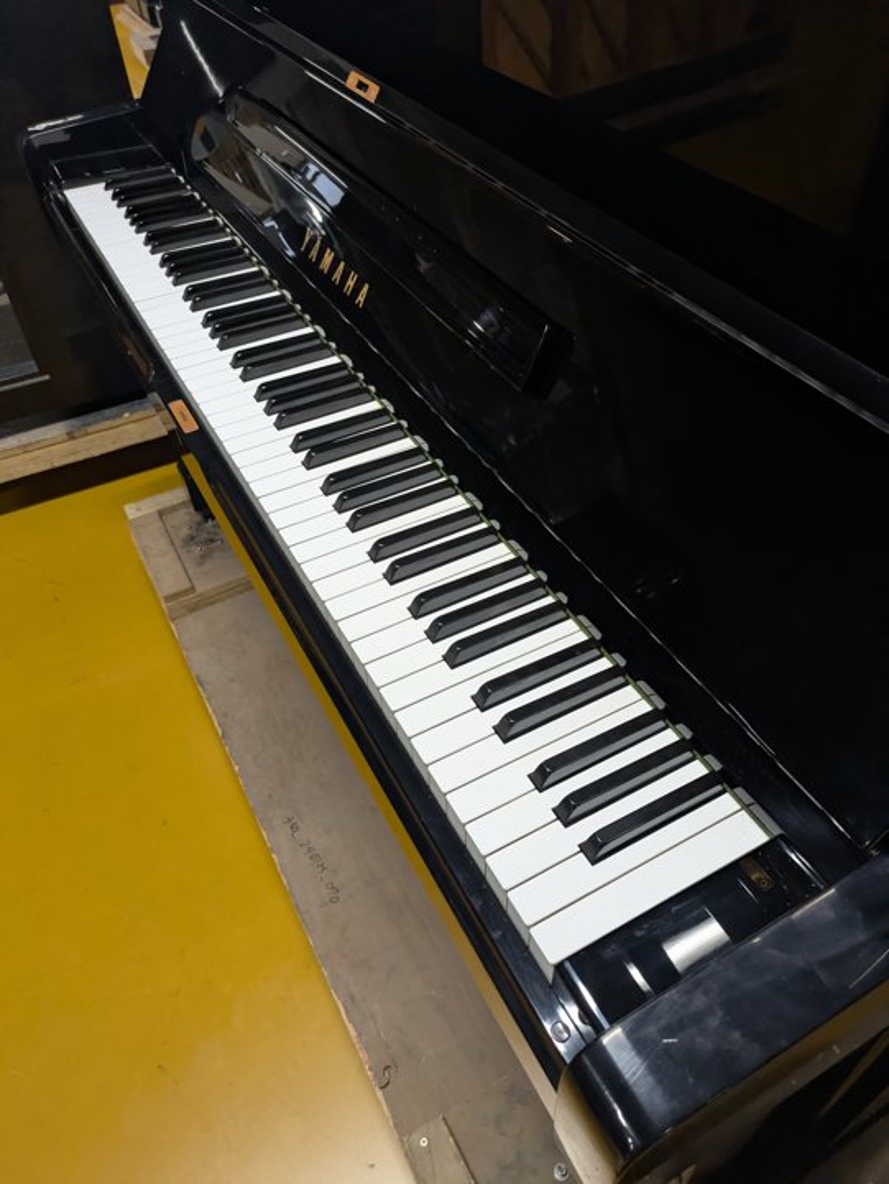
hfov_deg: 54.9
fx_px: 855
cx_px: 444
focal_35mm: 25
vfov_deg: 69.4
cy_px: 592
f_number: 1.89
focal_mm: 5.43
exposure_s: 1/120
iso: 456
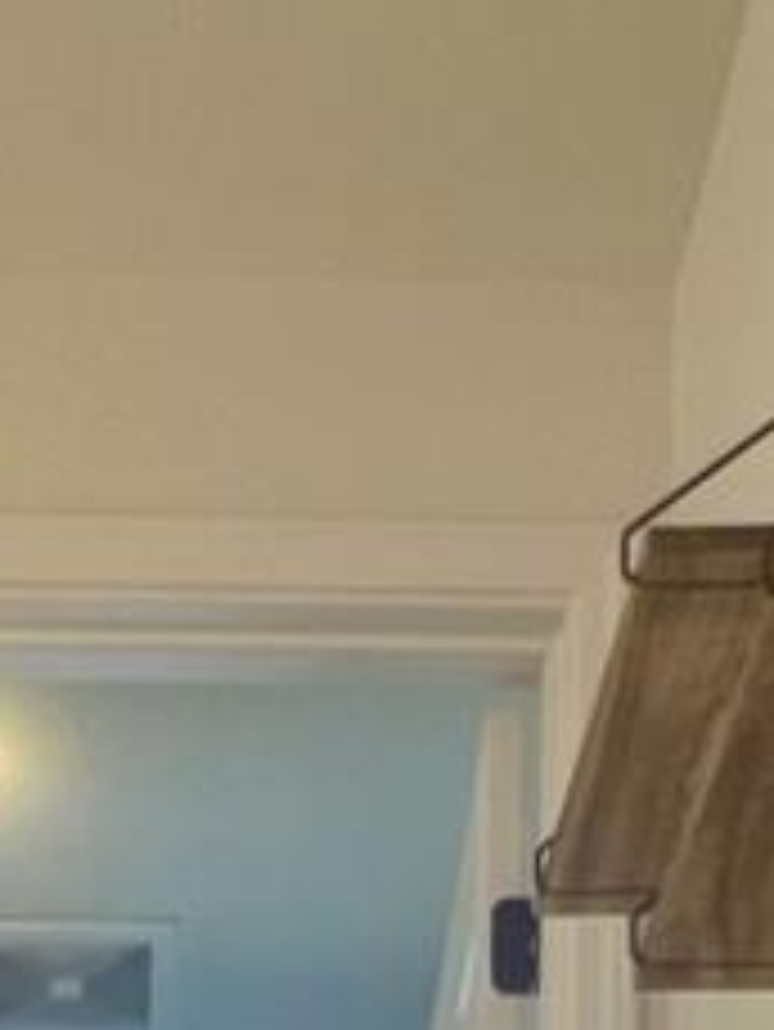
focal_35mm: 85
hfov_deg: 17.2
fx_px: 2532
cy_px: 2474
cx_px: 106
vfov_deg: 14.6
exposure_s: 1/120
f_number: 1.8
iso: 100
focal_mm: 1.57
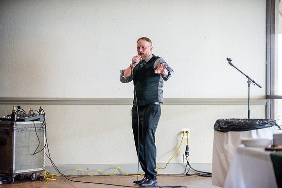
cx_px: 141
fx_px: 940
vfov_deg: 11.4
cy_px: 94
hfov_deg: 17.1
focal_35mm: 120
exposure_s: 1/500
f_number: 2.8
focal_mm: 120
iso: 2000
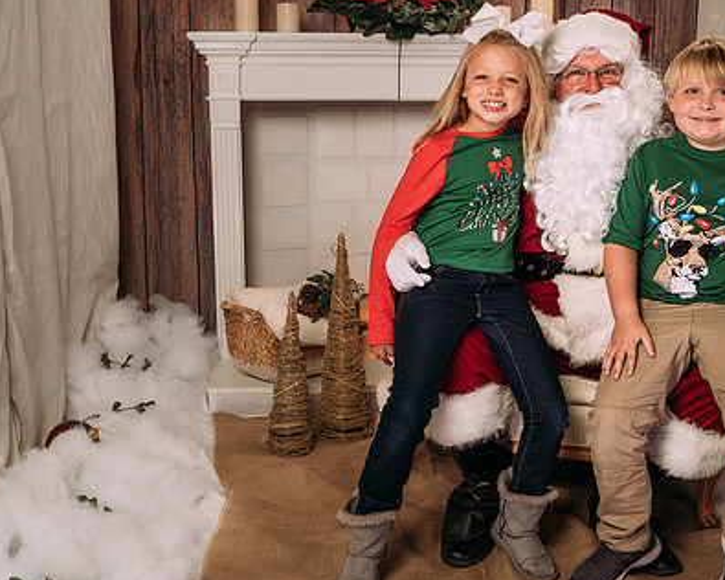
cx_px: 428
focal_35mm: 51
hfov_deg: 36.5
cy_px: 279
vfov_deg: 29.7
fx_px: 1094
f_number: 5.6
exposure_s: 1/100
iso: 100
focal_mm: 35
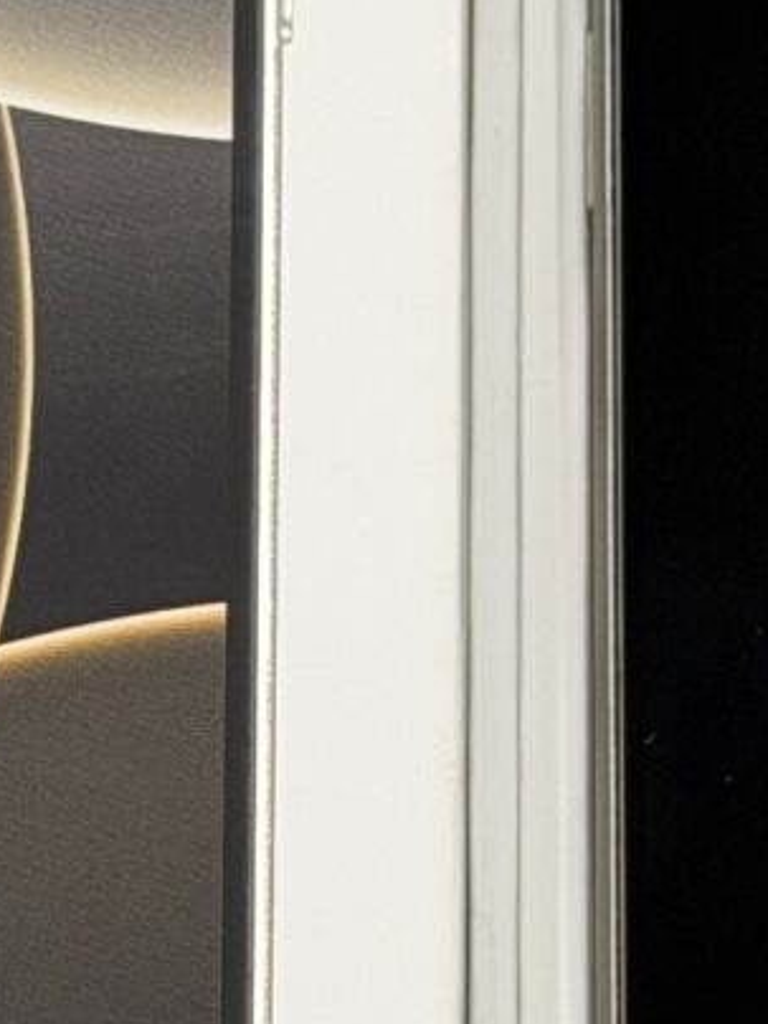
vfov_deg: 6.5
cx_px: 332
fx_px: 8993
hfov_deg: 4.9
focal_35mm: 304
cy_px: 720
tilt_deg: -70.2
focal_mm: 6.76
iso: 64
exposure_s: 1/60
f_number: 1.78
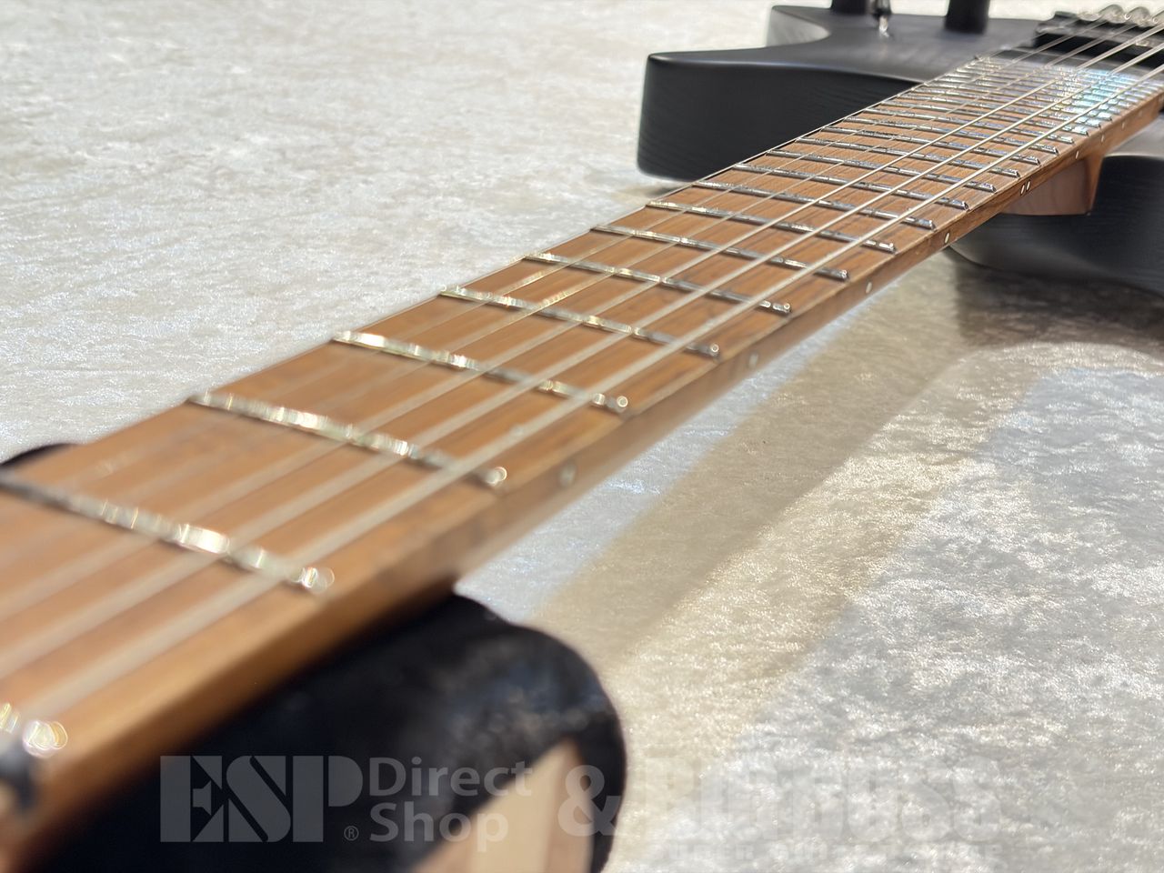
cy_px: 436
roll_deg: -6.3
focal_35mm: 52
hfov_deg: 36.8
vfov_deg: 28.0
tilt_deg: -24.1
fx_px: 1749
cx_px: 582
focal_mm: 5.96
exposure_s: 1/40
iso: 250
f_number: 1.6
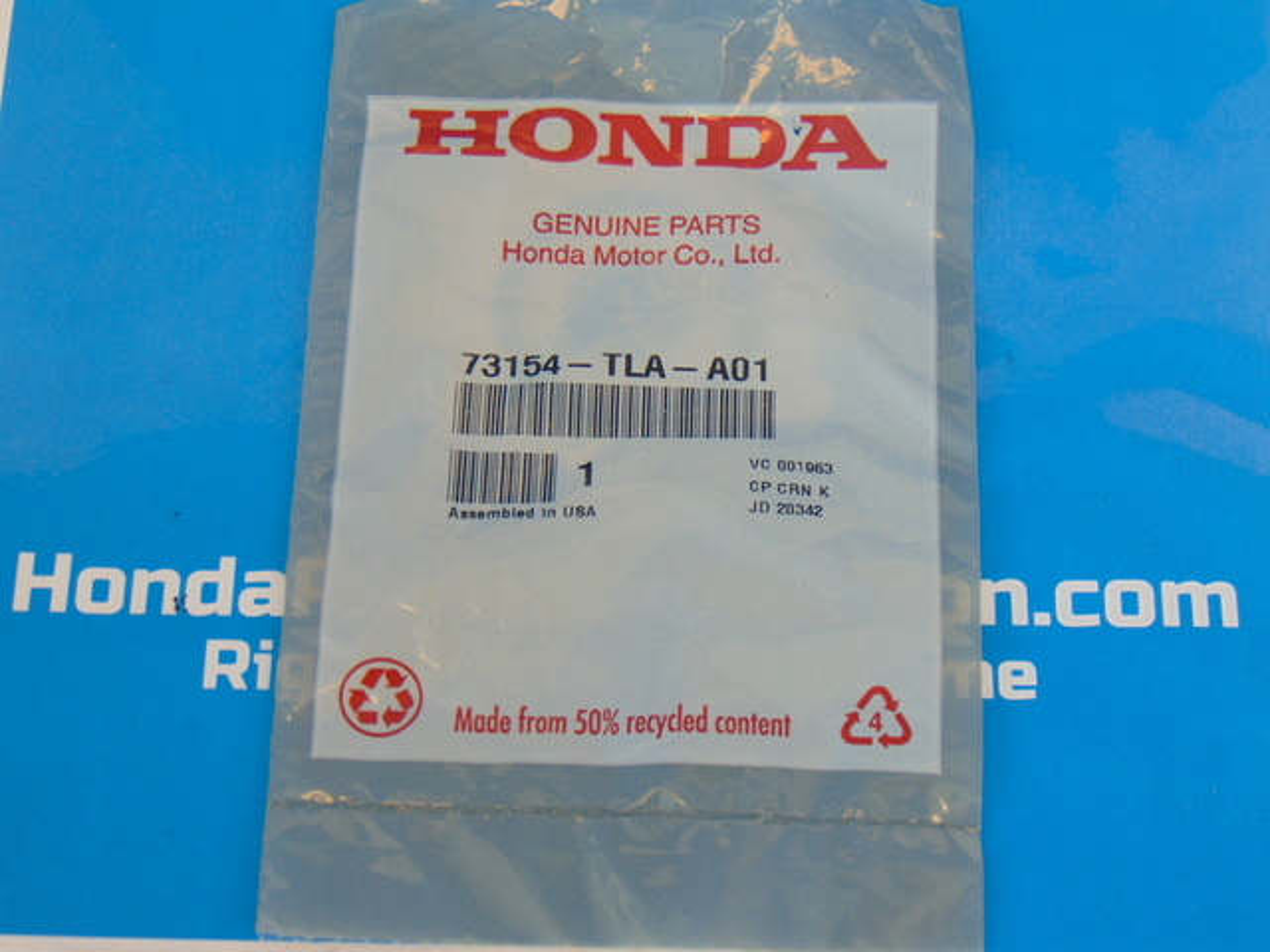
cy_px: 476
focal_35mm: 60
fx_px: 2201
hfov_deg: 32.2
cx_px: 635
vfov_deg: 24.4
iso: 100
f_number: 3.6
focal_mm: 10.8
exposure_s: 1/30
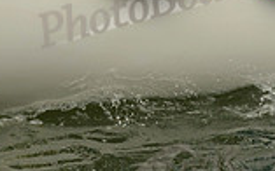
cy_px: -64
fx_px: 1978
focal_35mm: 264
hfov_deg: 7.9
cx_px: -51
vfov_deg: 4.9
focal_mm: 70
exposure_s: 1/1250
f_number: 9
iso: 400
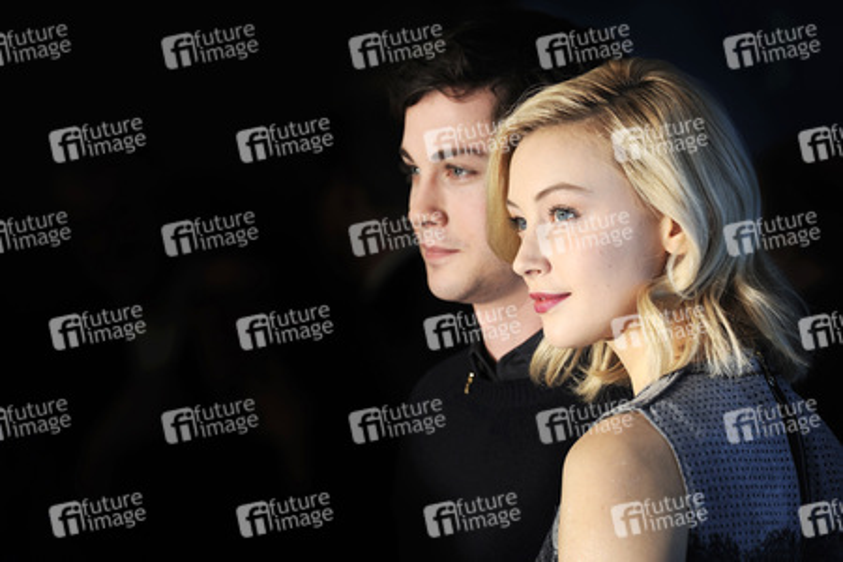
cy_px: 281
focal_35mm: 200
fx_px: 4683
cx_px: 422
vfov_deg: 6.9
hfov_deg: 10.3
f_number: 5
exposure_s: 1/320
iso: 200
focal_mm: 200
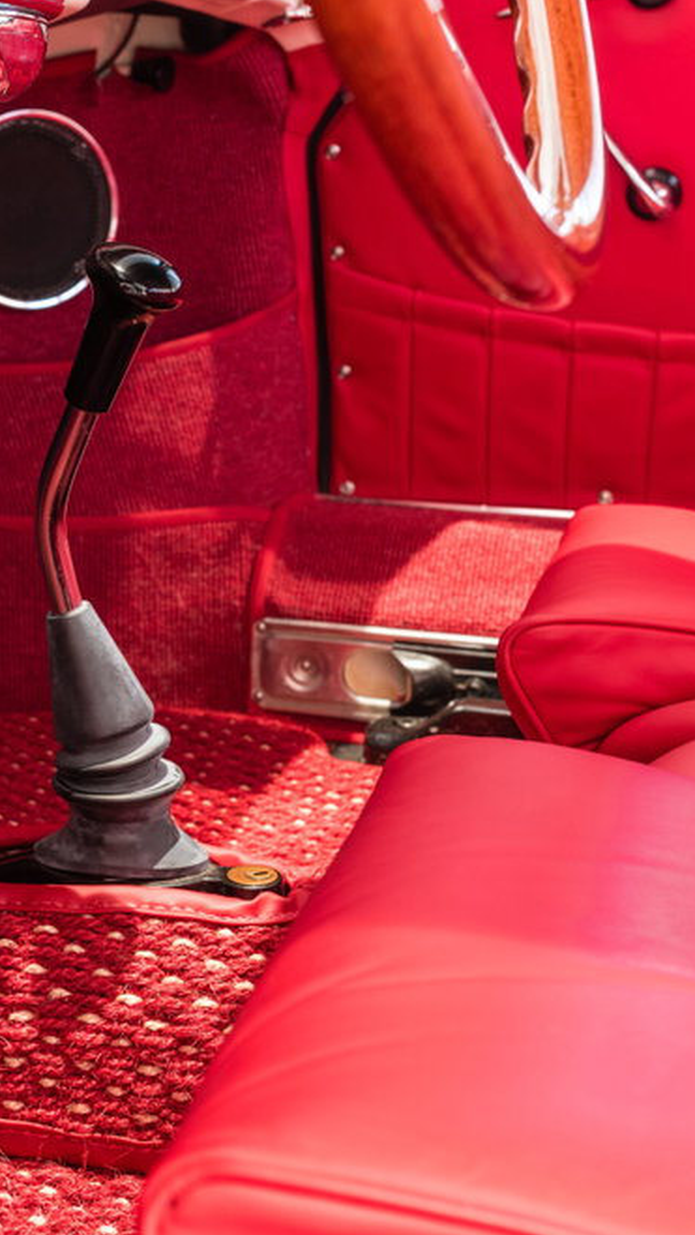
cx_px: 86
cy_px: 607
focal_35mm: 57
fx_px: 1866
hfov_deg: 20.7
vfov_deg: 36.6
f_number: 7.1
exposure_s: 4
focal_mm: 35
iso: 500
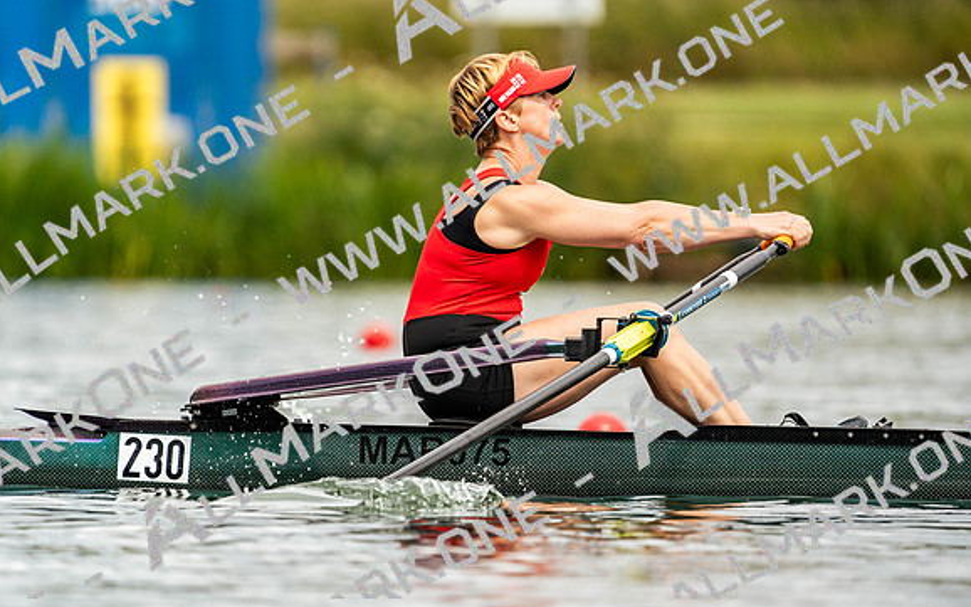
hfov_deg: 3.4
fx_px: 16245
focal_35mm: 614
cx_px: 486
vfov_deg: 2.1
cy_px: 310
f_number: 6.3
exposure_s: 1/2000
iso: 500
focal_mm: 600
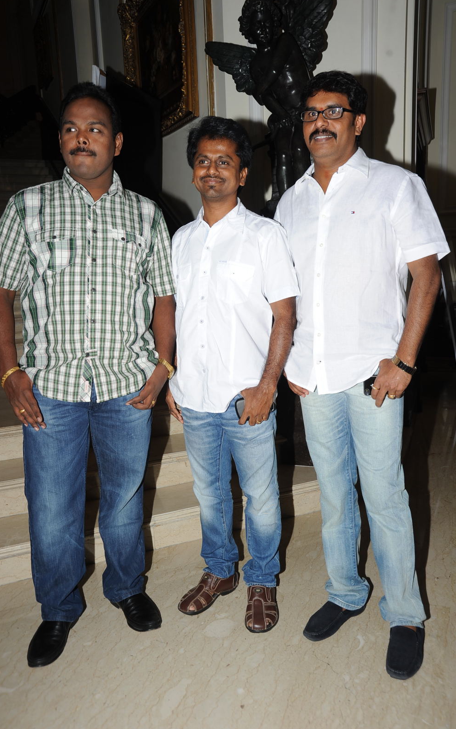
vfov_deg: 58.1
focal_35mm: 33
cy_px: 363
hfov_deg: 38.3
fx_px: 656
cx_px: 215
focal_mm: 32
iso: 200
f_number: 8
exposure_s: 1/125
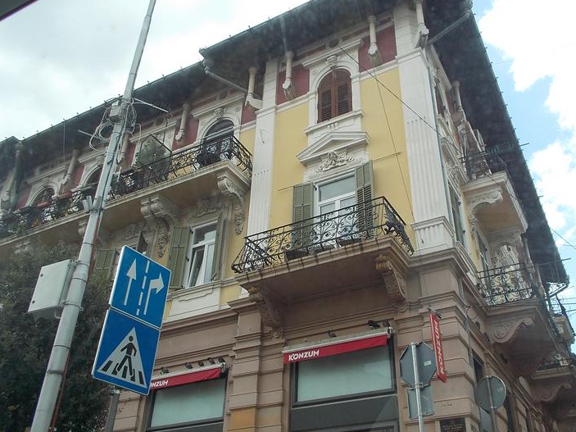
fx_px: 549
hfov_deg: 55.2
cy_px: 215
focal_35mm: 33
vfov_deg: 42.9
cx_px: 320
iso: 80
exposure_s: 1/250
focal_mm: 4.1
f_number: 3.3
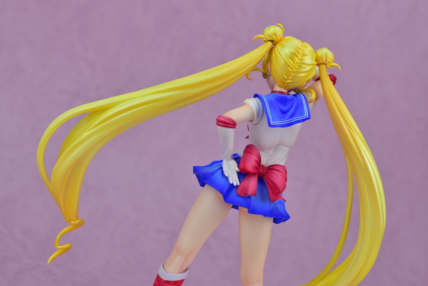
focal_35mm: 52
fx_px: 624
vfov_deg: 25.8
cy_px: 143
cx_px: 214
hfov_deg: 37.9
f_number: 5.6
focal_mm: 35
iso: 100
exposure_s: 1/60
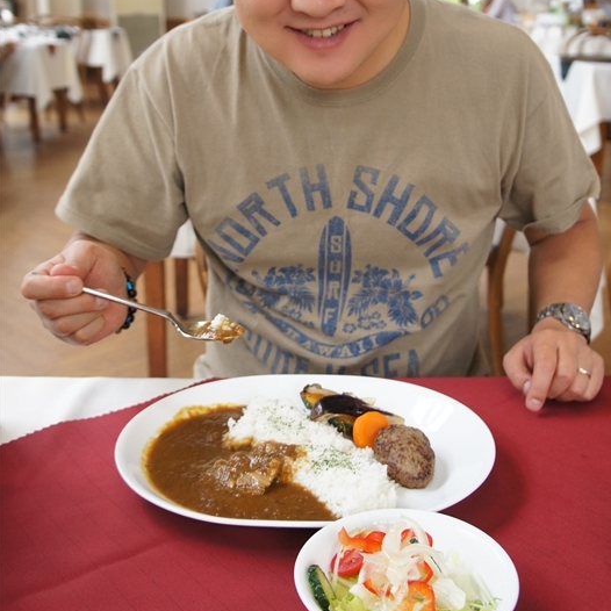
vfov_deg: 40.7
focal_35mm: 41
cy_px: 201
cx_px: 307
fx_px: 812
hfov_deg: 41.3
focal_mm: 21
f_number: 4
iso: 800
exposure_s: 1/160
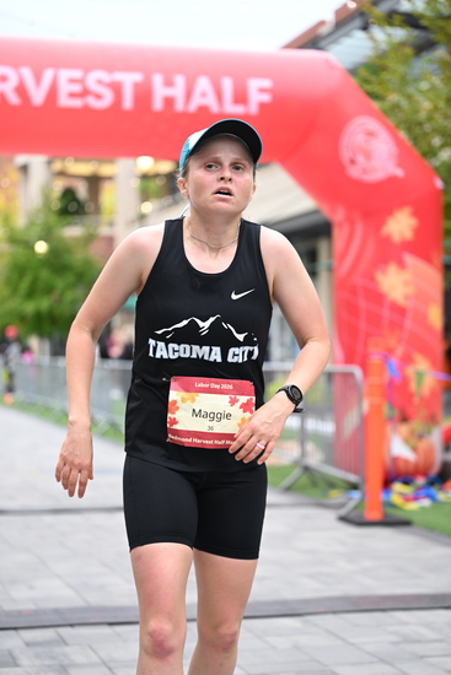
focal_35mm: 70
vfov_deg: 28.8
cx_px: 226
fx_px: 1314
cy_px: 338
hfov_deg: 19.5
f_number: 2.8
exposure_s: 1/800
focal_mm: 70
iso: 1600
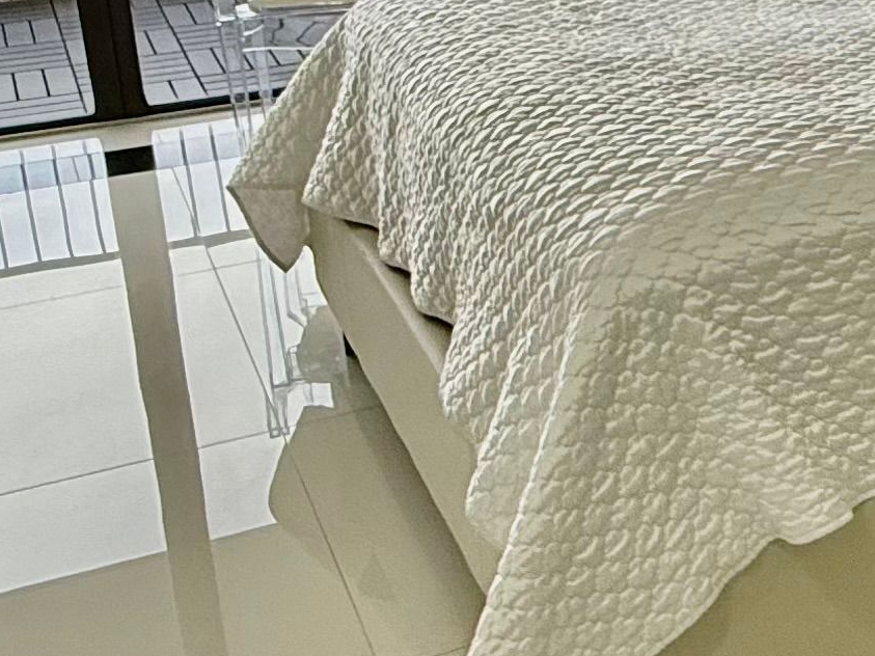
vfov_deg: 21.6
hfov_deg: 25.4
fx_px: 1693
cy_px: 99
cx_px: 1109
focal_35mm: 67
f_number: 2.2
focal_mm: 2.22
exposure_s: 1/120
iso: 125
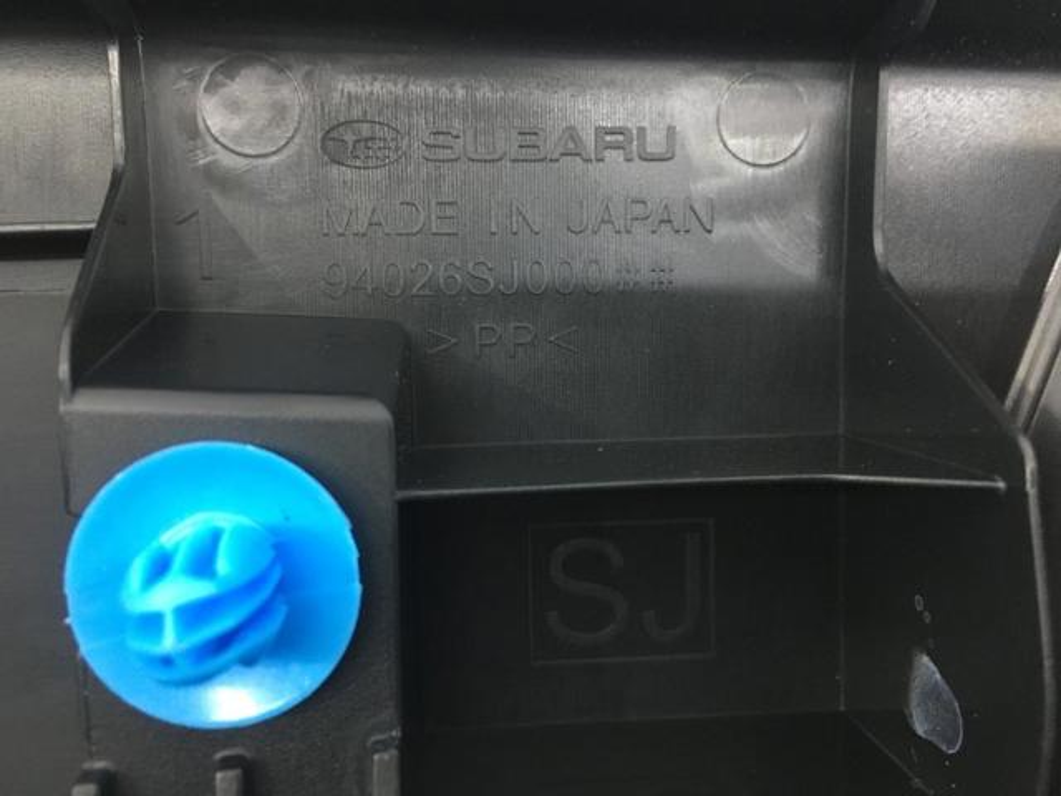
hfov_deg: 61.7
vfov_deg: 48.2
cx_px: 530
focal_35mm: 29
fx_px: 889
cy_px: 398
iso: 160
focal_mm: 4.15
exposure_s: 1/33
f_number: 2.2
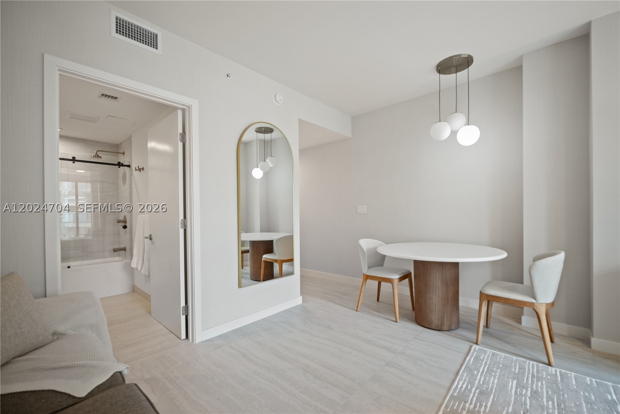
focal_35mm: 15
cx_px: 310
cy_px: 207
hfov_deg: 100.4
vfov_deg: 77.4
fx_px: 258
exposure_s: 1/15
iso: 180
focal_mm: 15
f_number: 2.8
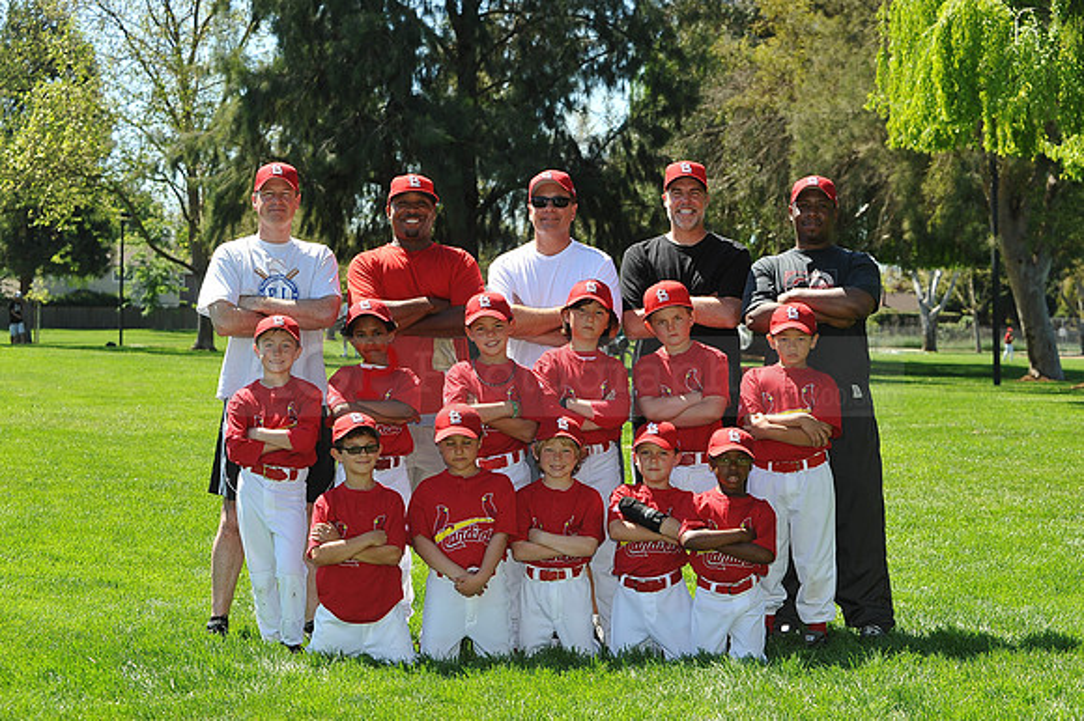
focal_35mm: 80
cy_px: 360
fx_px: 2407
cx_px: 542
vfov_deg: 17.0
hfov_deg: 25.4
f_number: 7.1
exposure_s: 1/320
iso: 200
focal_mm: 80
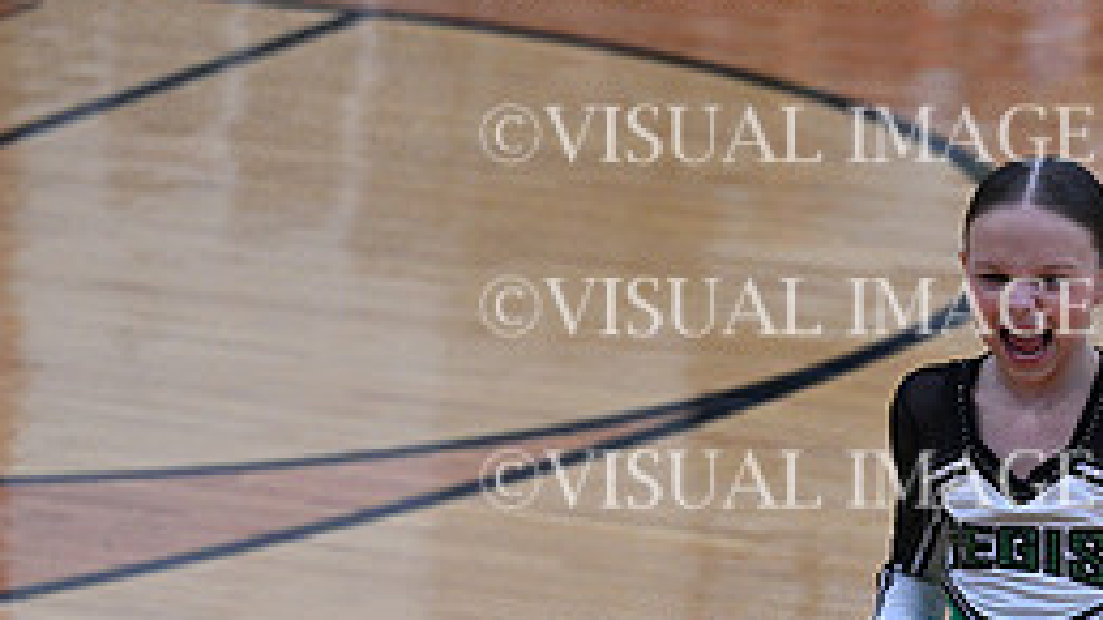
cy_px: 738
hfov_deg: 4.6
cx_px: 1099
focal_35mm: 472
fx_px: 13802
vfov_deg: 2.6
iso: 4000
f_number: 4
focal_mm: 200
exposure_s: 1/400
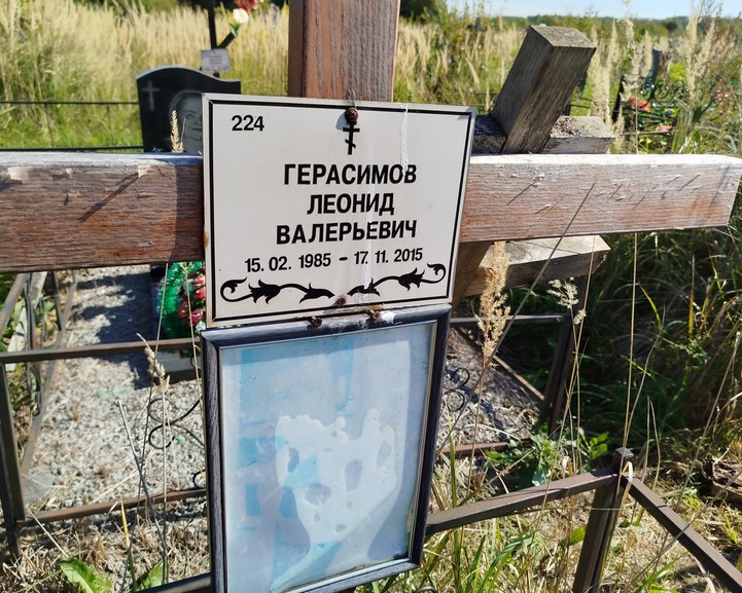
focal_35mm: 26
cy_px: 294
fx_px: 571
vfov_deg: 54.9
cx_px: 346
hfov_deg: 66.0
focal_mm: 5.31
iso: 50
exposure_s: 1/768
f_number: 1.7
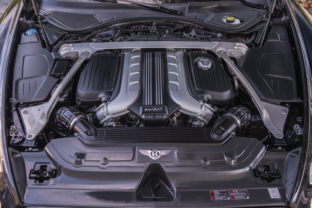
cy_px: 68
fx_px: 345
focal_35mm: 40
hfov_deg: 48.7
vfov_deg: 33.2
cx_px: 150
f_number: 5
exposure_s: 1/60
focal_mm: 24
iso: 640
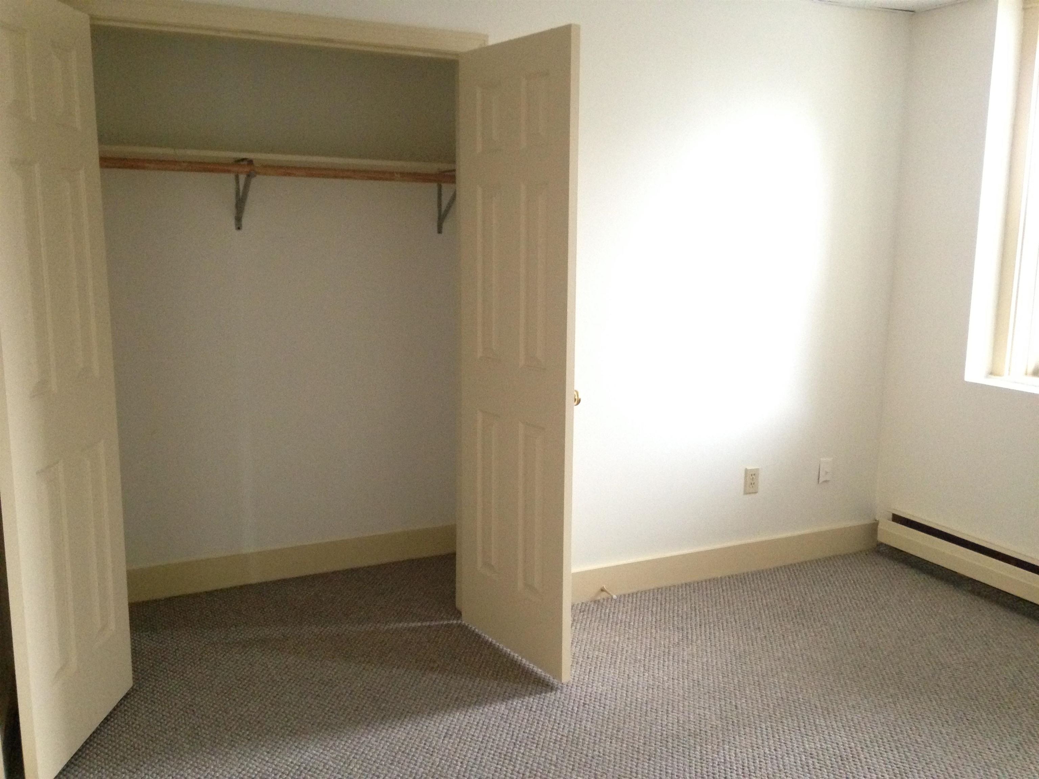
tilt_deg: -9.9
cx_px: 520
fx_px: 990
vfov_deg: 42.9
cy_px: 390
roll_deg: -0.9
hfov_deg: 55.4
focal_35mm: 33
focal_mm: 4.12
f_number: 2.4
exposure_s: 1/15
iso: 400
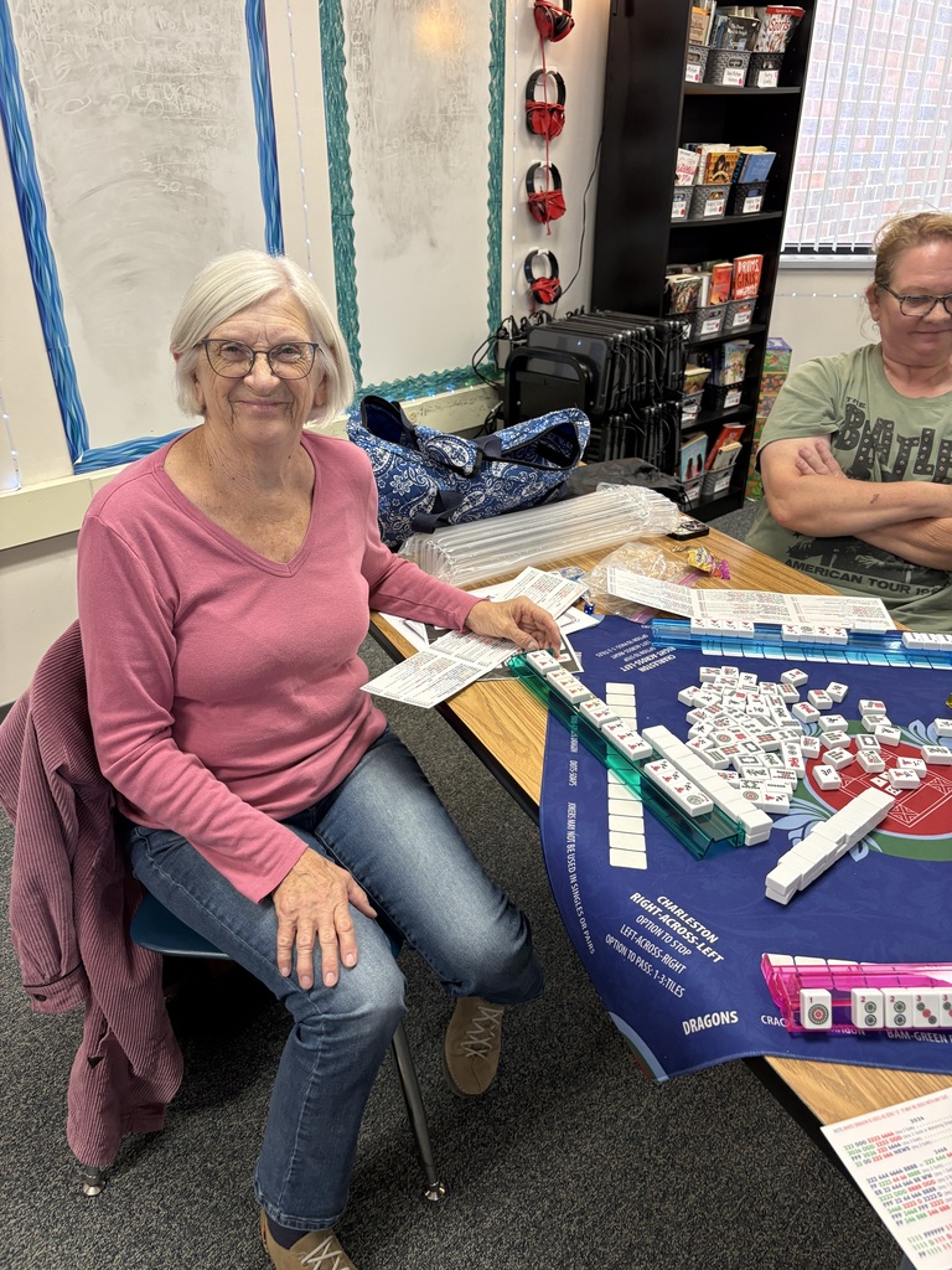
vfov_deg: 67.3
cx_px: 476
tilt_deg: -25.7
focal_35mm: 26
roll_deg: -0.3
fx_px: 953
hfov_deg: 53.1
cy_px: 635
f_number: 1.6
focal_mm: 5.96
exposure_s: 1/60
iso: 160
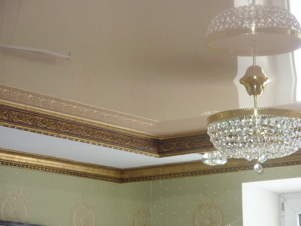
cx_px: 150
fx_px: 1113
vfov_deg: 11.6
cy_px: 113
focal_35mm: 128
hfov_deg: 15.4
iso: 400
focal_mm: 21.3
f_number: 3.9
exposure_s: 1/148
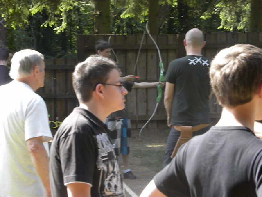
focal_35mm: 116
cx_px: 131
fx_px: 878
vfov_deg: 12.8
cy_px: 98
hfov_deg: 17.0
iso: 640
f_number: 5
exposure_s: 1/337
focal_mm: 20.8
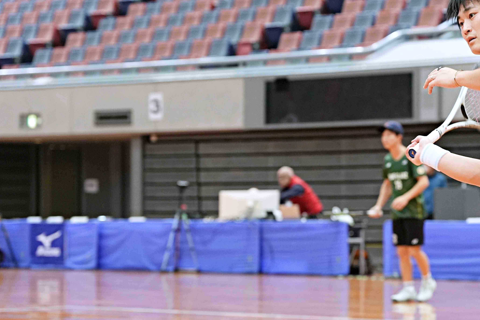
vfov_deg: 9.3
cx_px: 401
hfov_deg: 13.8
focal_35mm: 148
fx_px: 1973
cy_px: 182
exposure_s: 1/250
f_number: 3.5
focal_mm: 88
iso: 2000
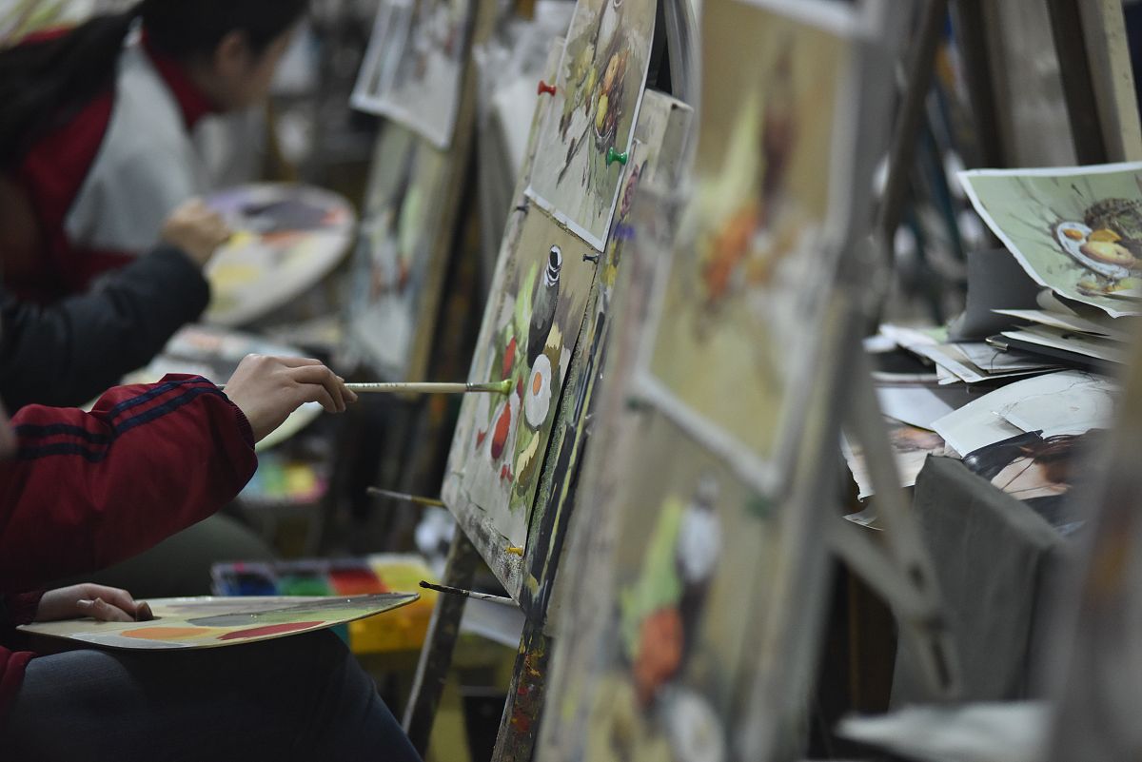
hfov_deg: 16.4
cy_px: 381
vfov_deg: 11.0
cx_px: 571
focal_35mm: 125
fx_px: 3966
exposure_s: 1/320
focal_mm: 125
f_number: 2.8
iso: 3200
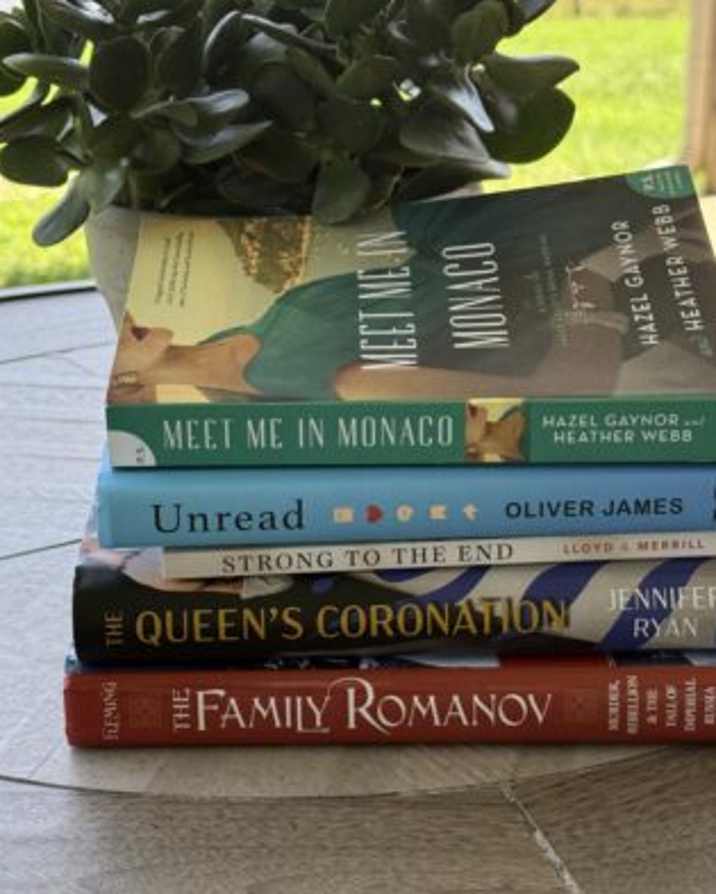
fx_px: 1720
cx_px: 330
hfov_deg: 23.5
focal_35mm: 65
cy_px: 422
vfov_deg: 29.1
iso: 100
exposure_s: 1/484
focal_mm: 6.76
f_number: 1.78
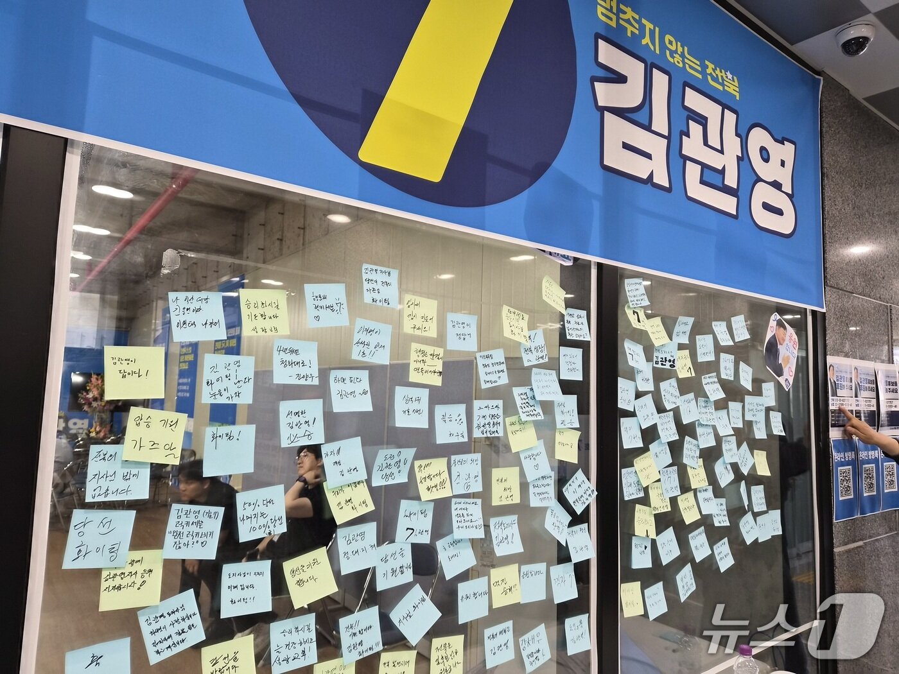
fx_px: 597
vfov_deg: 58.9
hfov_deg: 73.9
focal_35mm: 23
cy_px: 337
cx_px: 450
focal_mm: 5.4
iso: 250
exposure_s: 1/120
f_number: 1.8
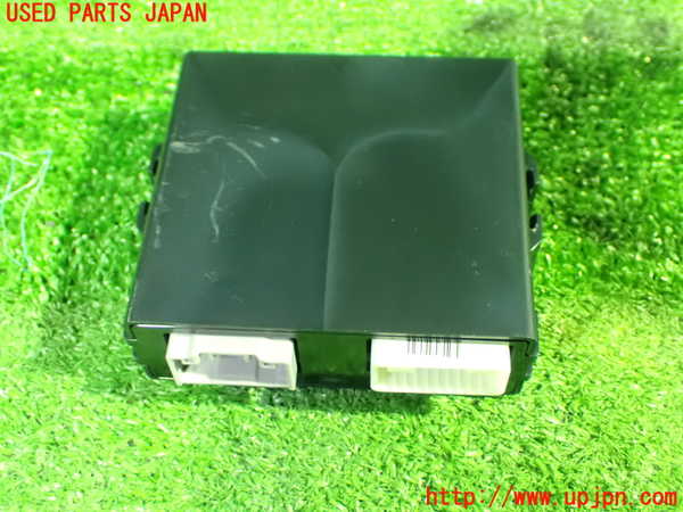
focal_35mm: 44
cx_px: 342
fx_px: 868
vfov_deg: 32.9
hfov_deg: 42.9
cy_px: 256
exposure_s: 1/13
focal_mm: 7.84
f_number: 2.9
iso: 1600
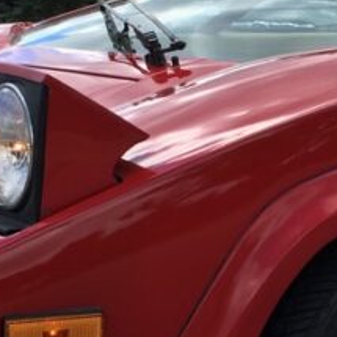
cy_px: 179
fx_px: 1344
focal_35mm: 122
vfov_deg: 14.3
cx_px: 252
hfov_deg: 14.2
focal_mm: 4.15
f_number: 2.2
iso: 25
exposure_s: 1/974
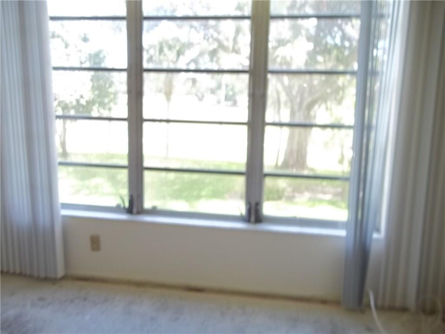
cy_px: 167
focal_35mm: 32
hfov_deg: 56.8
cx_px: 222
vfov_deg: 44.2
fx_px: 411
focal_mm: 5.7
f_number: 2.9
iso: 80
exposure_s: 1/30
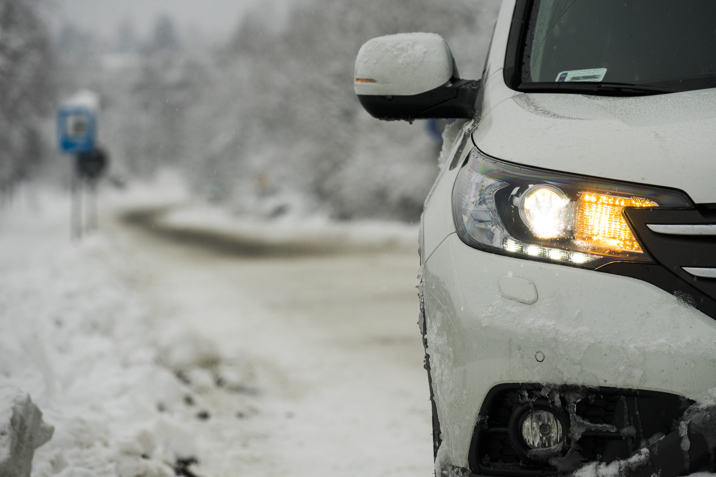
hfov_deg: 7.6
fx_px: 5389
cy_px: 239
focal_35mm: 271
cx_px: 358
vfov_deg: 5.1
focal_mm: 270
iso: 640
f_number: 10
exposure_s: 1/250
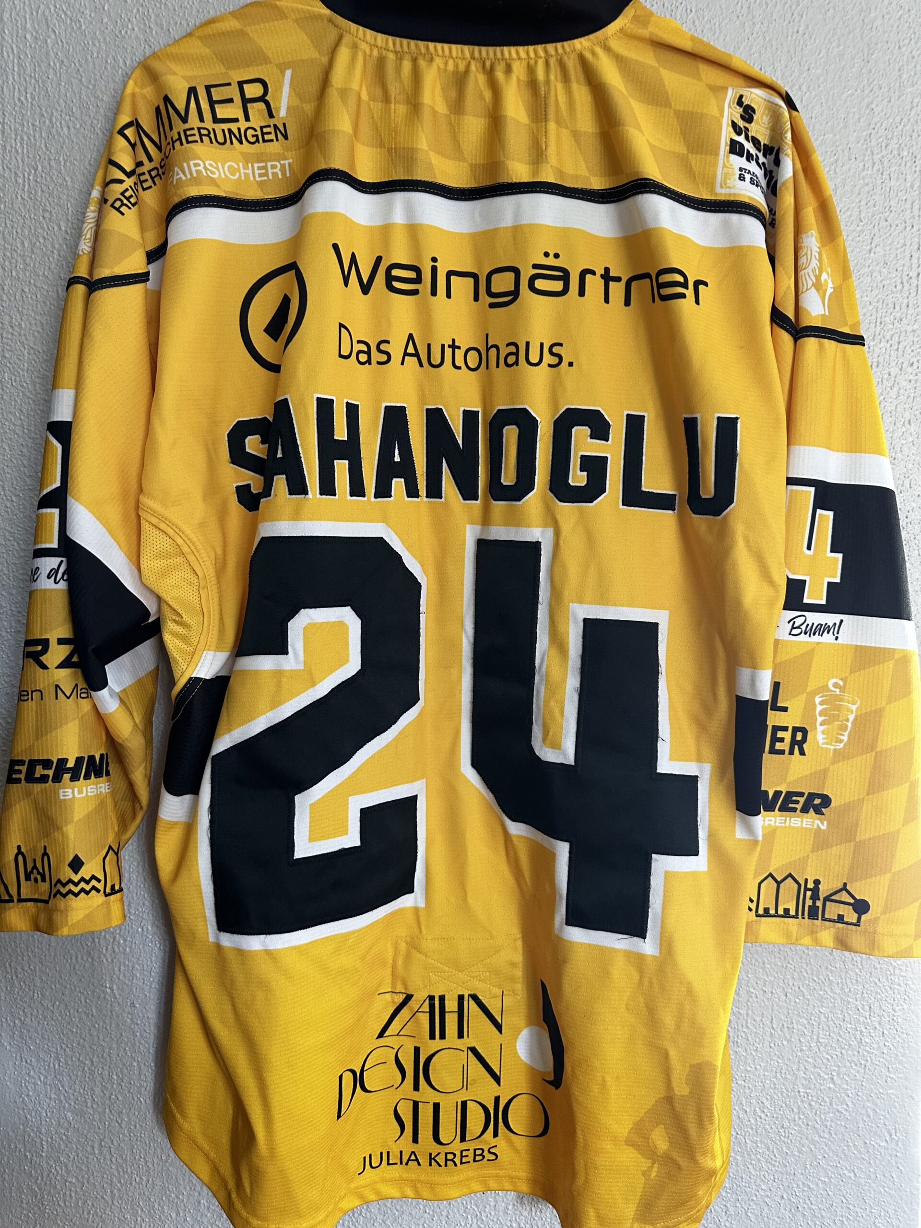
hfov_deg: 56.8
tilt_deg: -4.7
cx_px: 460
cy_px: 614
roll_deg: +0.1
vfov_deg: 71.6
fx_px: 851
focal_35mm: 24
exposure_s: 1/111
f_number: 1.78
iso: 250
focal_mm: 6.86
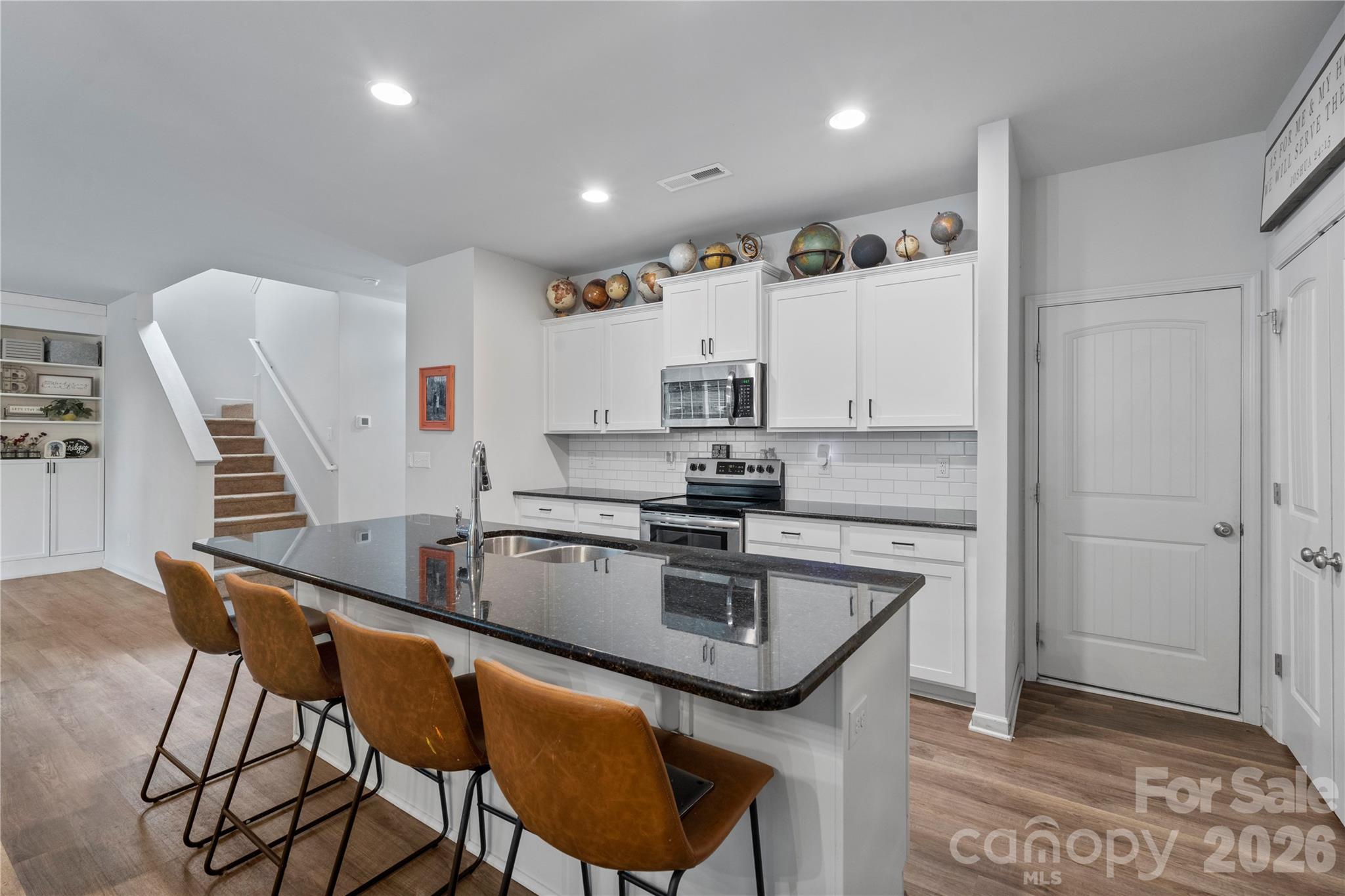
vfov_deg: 72.0
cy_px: 448
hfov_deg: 95.0
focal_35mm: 16
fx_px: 616
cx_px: 672
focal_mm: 16.5
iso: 640
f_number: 9
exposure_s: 1/25
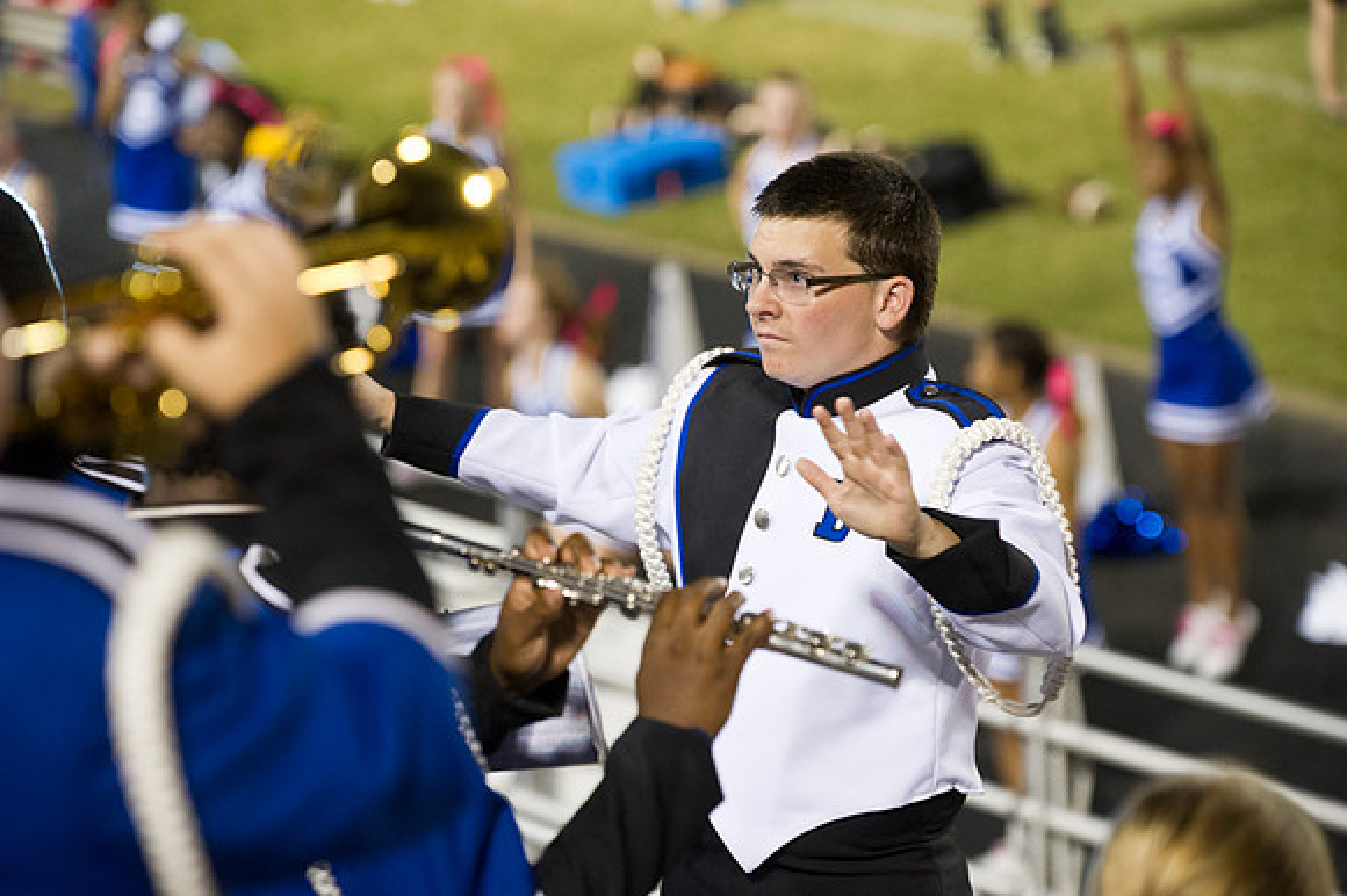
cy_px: 448
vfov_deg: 7.6
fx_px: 6731
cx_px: 674
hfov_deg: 11.4
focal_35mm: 180
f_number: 4
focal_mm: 180
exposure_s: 1/125
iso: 4000
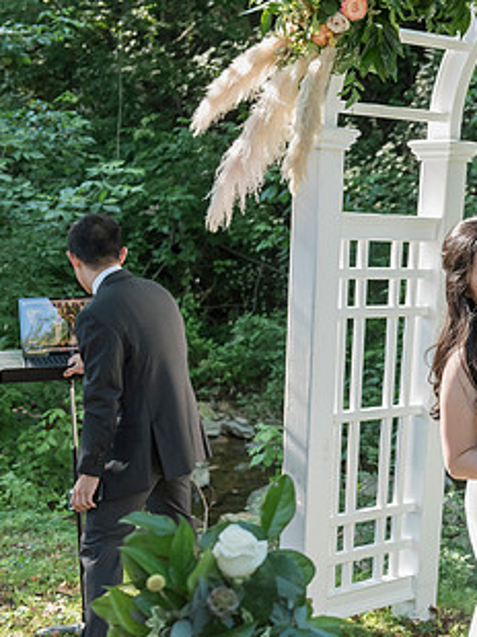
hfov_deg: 14.4
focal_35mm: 99
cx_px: 578
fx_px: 1821
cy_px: 391
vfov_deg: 19.8
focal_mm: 55
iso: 1000
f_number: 4.5
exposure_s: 1/400
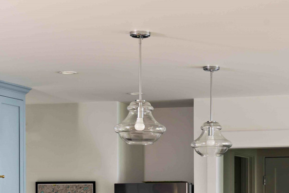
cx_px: 163
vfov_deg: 11.7
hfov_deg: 18.2
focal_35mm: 112
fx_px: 899
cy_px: 285
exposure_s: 1/3
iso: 100
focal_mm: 35
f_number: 9
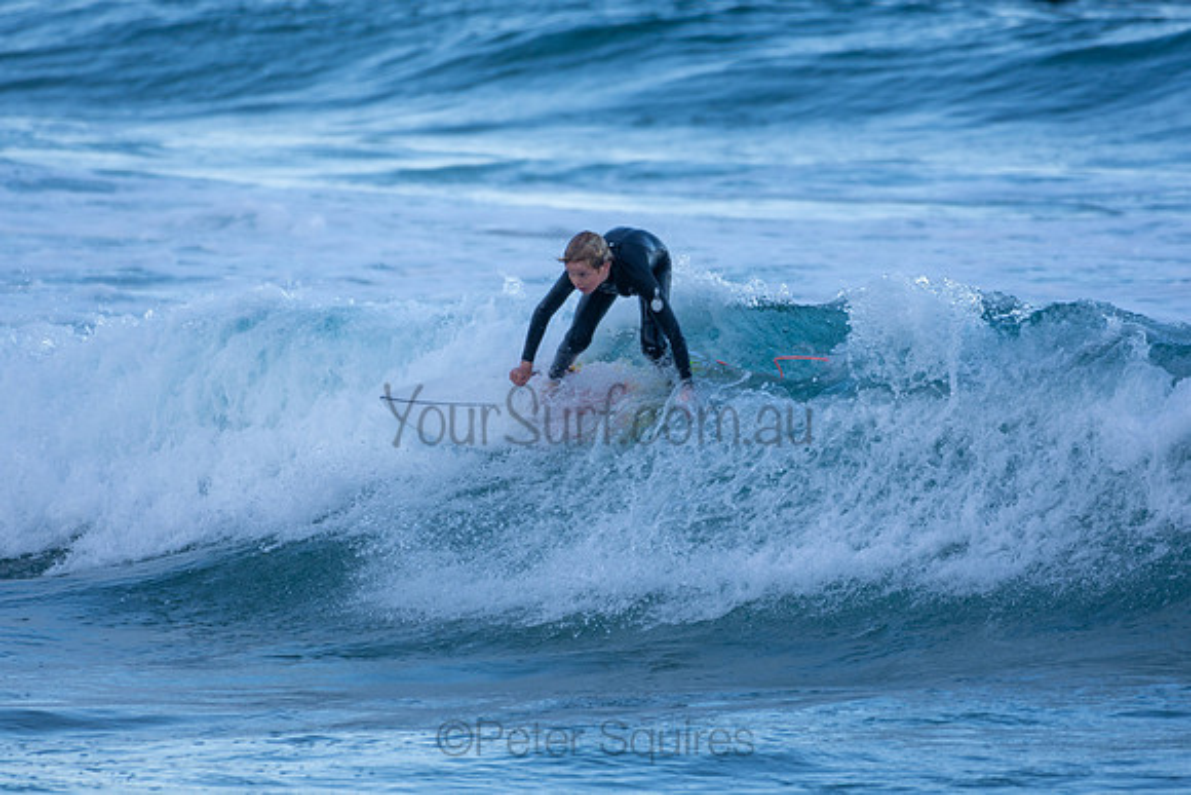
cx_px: 596
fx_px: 24817
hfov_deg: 2.7
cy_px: 398
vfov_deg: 1.8
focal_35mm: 750
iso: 200
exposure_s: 1/500
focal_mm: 500
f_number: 5.6
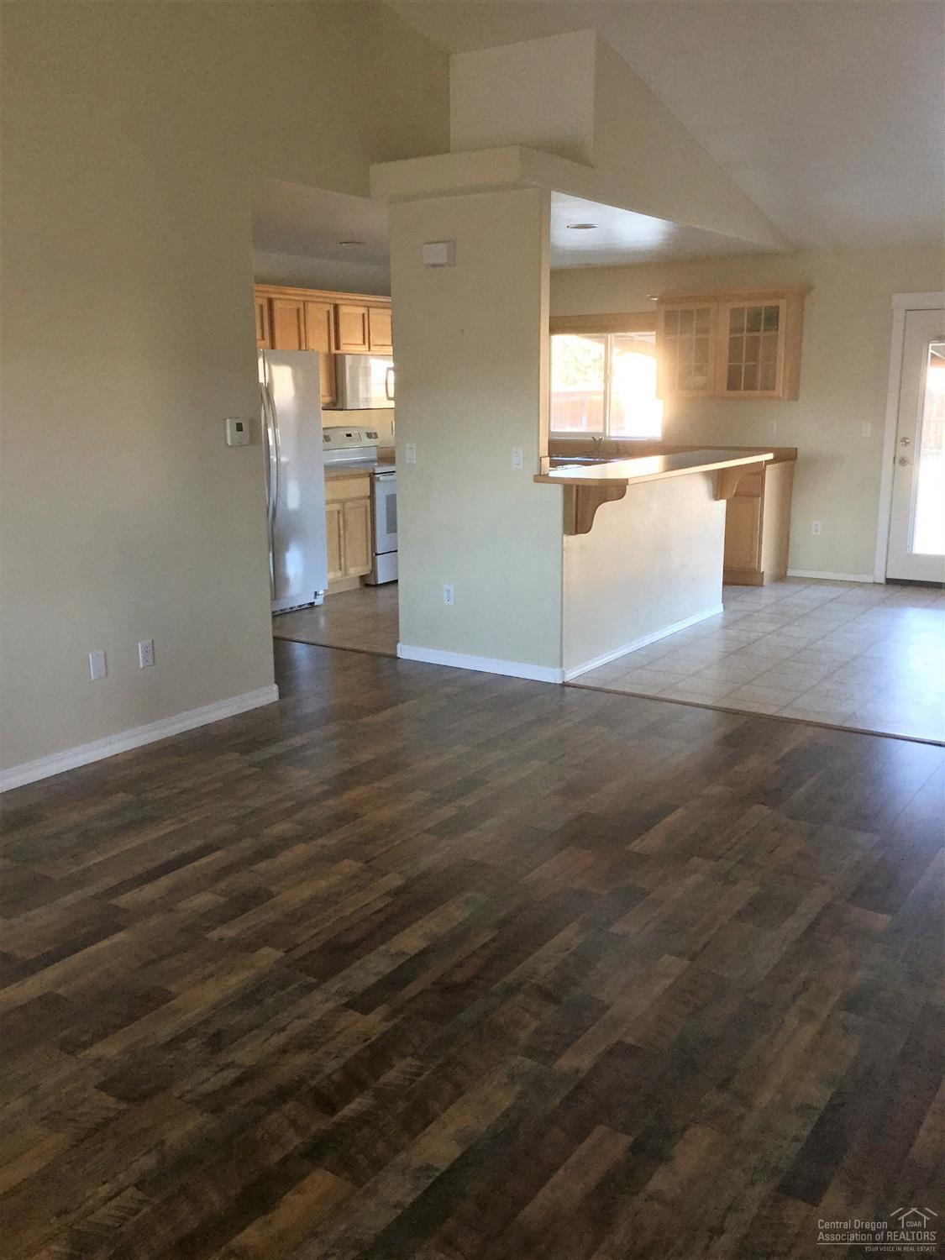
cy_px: 630
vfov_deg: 58.4
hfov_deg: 45.4
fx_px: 1128
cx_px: 472
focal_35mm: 31
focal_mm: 3.3
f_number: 2.4
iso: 200
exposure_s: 1/24
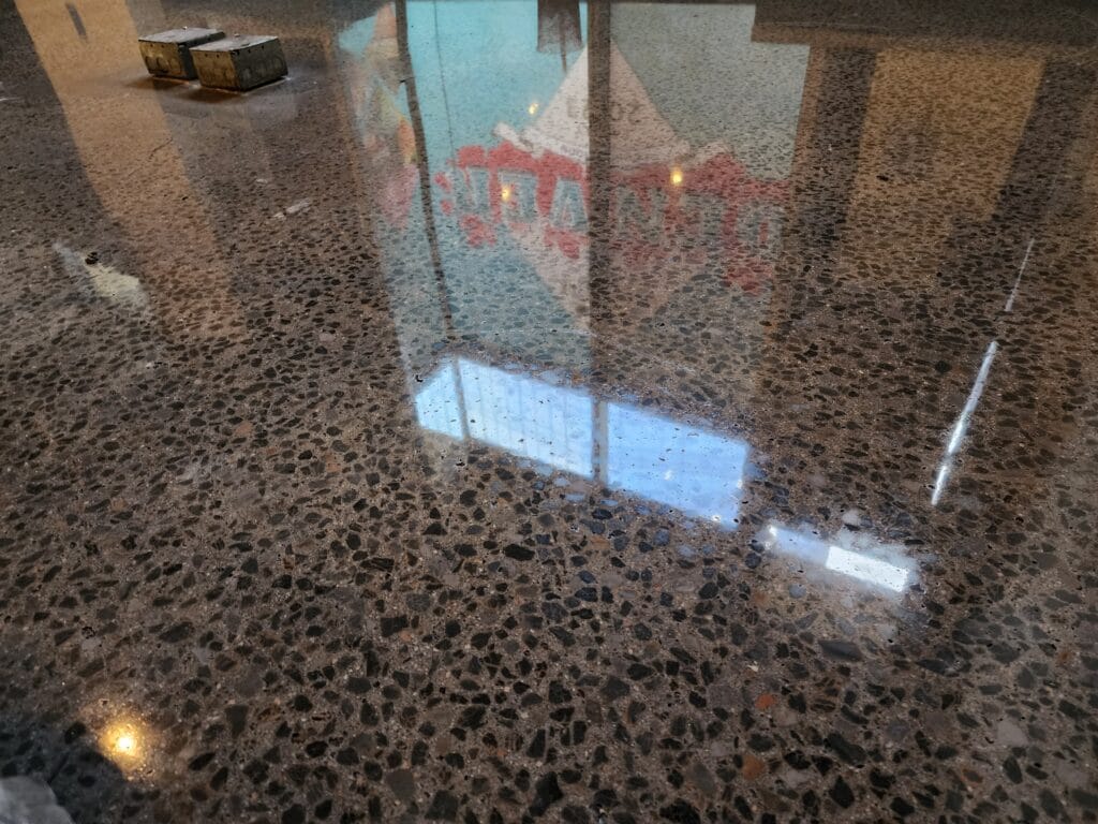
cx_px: 549
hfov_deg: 73.9
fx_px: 730
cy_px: 412
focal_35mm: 23
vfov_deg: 58.9
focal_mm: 6.4
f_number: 1.8
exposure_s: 1/40
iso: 500
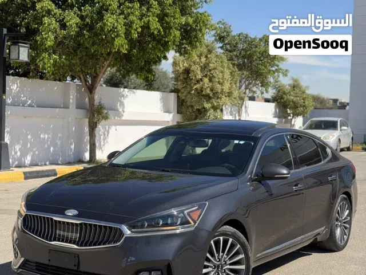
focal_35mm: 48
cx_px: 183
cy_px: 138
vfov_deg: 30.3
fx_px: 508
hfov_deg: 39.7
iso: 64
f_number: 1.78
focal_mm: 6.76
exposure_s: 1/4608
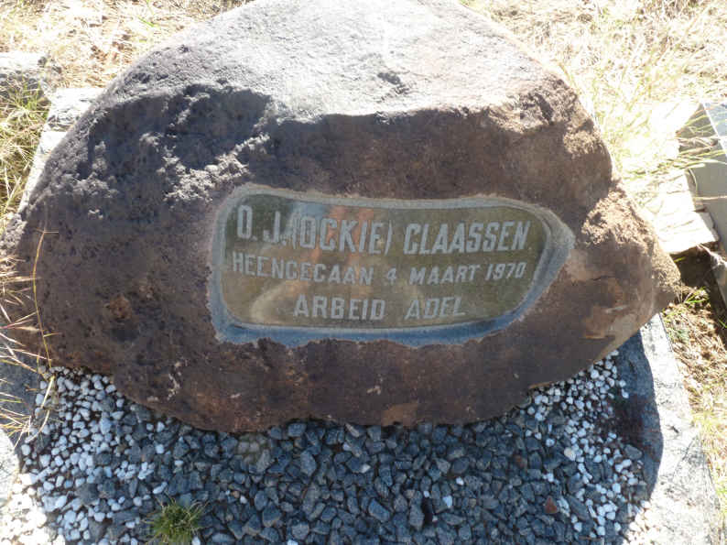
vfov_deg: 54.9
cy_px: 272
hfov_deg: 69.4
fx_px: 525
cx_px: 364
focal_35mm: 25
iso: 80
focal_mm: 4.1
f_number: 6.3
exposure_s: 1/30
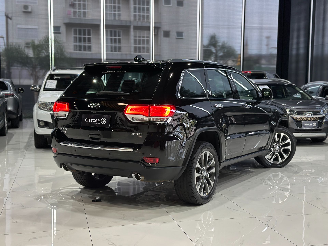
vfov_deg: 30.3
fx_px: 455
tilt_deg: -5.6
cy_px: 123
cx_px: 164
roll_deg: -0.5
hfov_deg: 39.7
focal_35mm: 48
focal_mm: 6.86
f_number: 1.78
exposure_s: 1/120
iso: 200
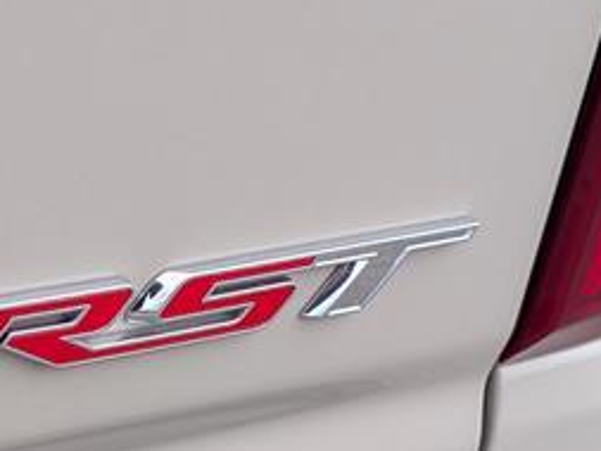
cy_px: 370
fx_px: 2154
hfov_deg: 15.8
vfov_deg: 11.9
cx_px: 169
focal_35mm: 124
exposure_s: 1/294
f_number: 1.68
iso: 22
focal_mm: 6.9
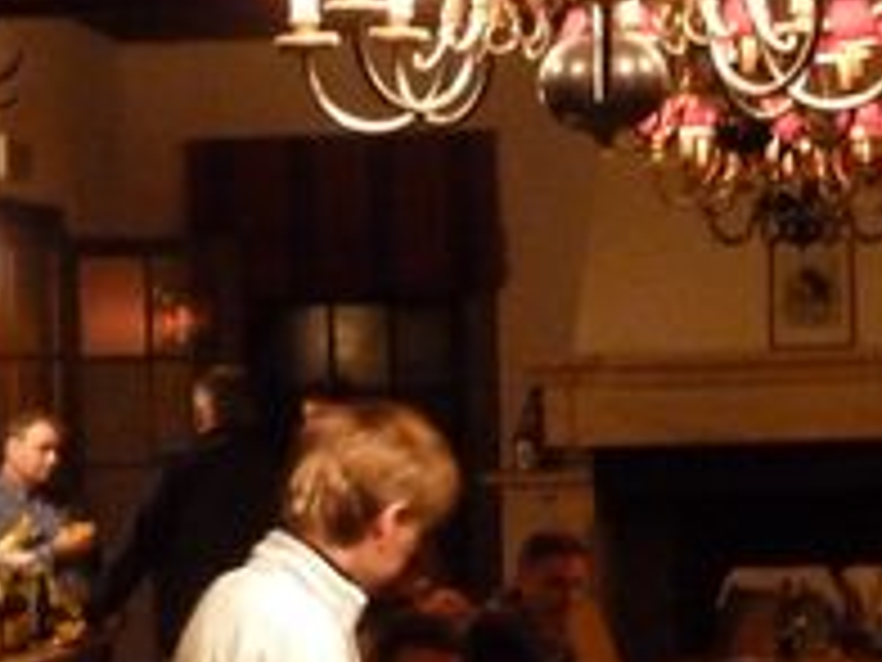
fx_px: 3491
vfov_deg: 10.8
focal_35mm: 137
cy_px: 540
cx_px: 522
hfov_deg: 14.4
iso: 800
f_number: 3.7
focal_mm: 6.9
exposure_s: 1/6
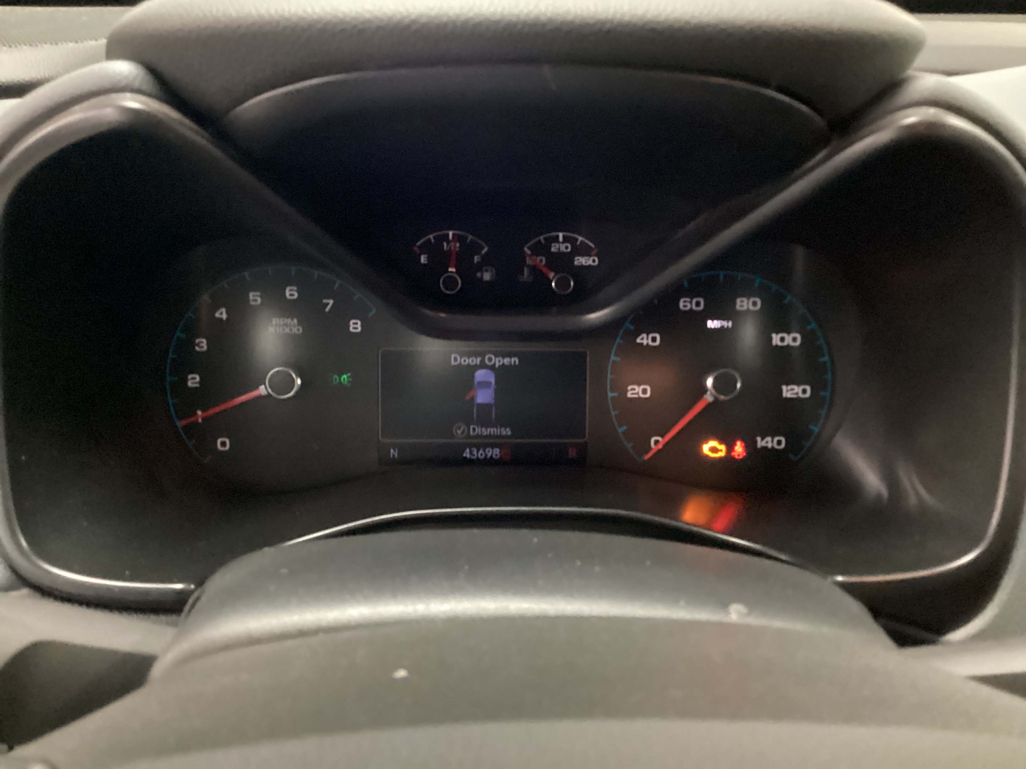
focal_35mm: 31
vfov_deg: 45.4
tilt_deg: -27.8
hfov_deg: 58.4
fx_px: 919
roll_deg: -3.1
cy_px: 384
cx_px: 513
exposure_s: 1/17
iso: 800
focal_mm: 3.3
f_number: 2.4
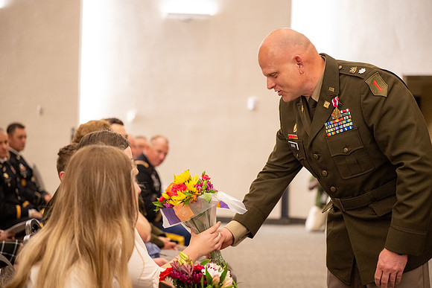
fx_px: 840
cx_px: 216
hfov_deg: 28.8
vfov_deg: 19.5
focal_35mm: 70
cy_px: 144
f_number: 2.8
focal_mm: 70
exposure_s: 1/200
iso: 5000
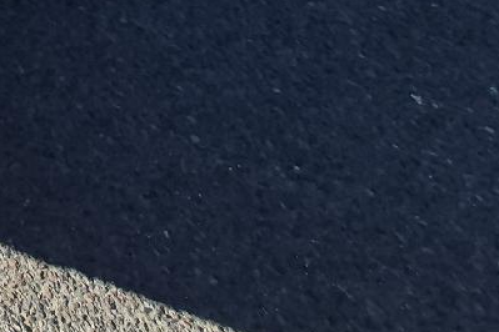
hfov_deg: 21.0
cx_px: -418
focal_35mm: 61
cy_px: -409
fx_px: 845
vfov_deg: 15.4
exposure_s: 1/1667
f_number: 2.2
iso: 40
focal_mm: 1.74
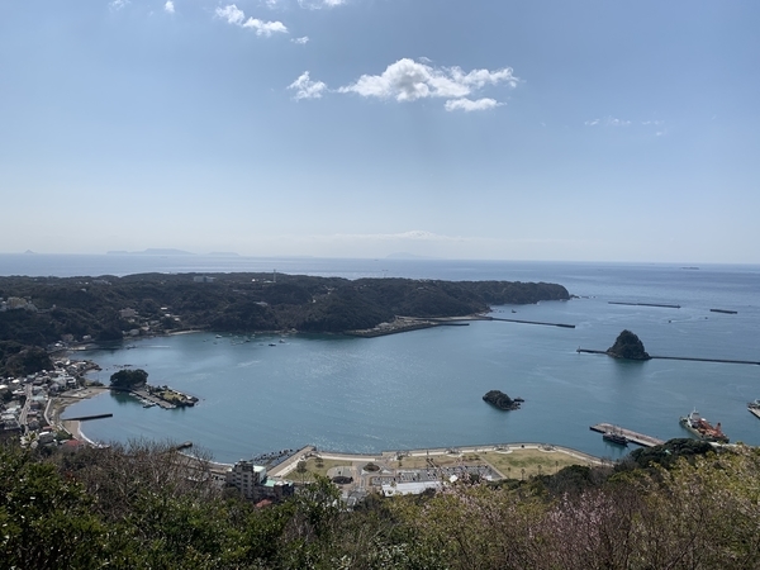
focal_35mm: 26
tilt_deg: -2.8
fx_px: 571
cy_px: 285
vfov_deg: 53.1
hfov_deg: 67.3
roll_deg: -0.7
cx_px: 380
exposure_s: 1/6452
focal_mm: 4.25
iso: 25
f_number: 1.8
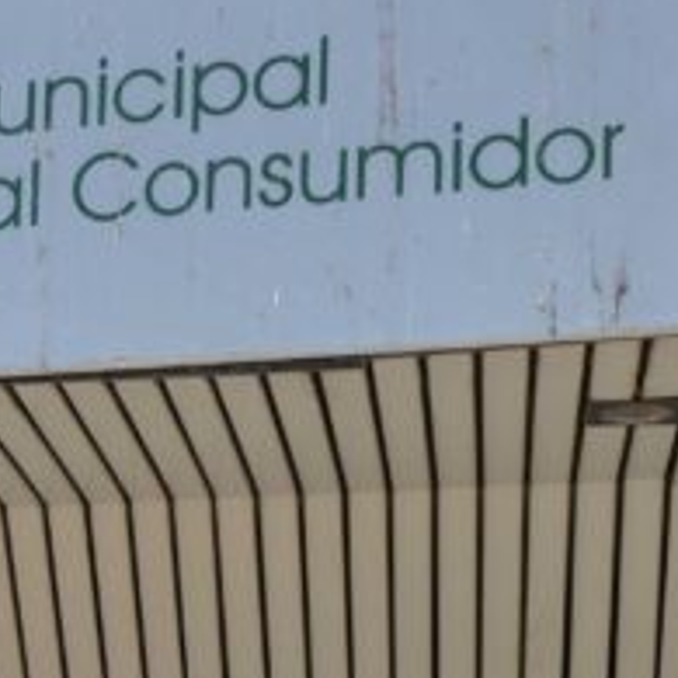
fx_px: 2371
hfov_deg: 15.3
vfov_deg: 15.1
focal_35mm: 107
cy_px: 1001
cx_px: -264
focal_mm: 24
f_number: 6.3
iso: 250
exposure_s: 1/640
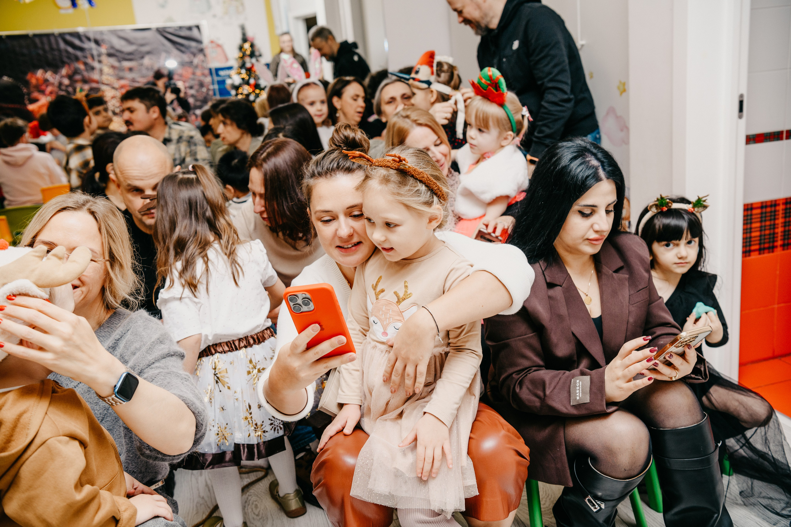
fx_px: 747
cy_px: 264
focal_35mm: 34
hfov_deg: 55.8
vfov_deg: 38.9
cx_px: 396
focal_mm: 34
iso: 320
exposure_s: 1/160
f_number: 4.5
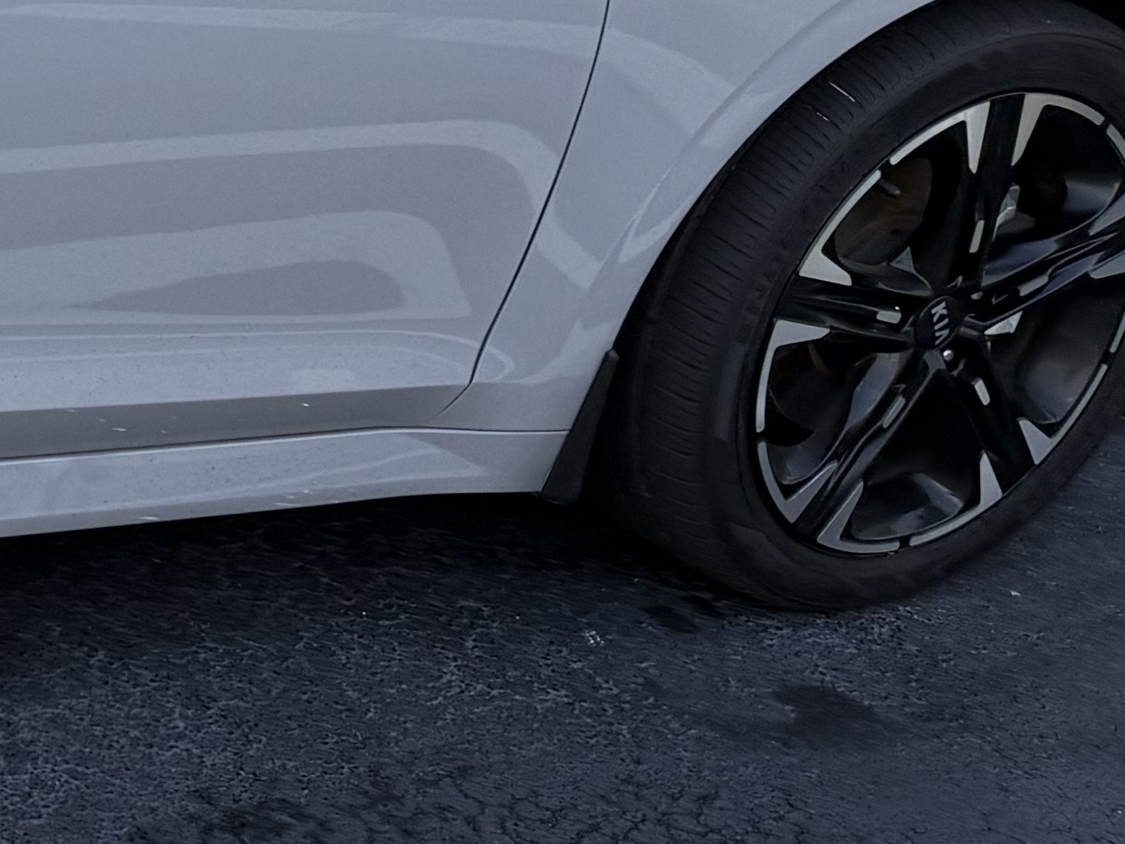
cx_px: -903
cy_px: 104
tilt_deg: -21.4
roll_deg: -2.2
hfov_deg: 17.5
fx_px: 2958
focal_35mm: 91
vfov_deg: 16.1
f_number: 1.78
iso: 100
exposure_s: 1/412
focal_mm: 6.76
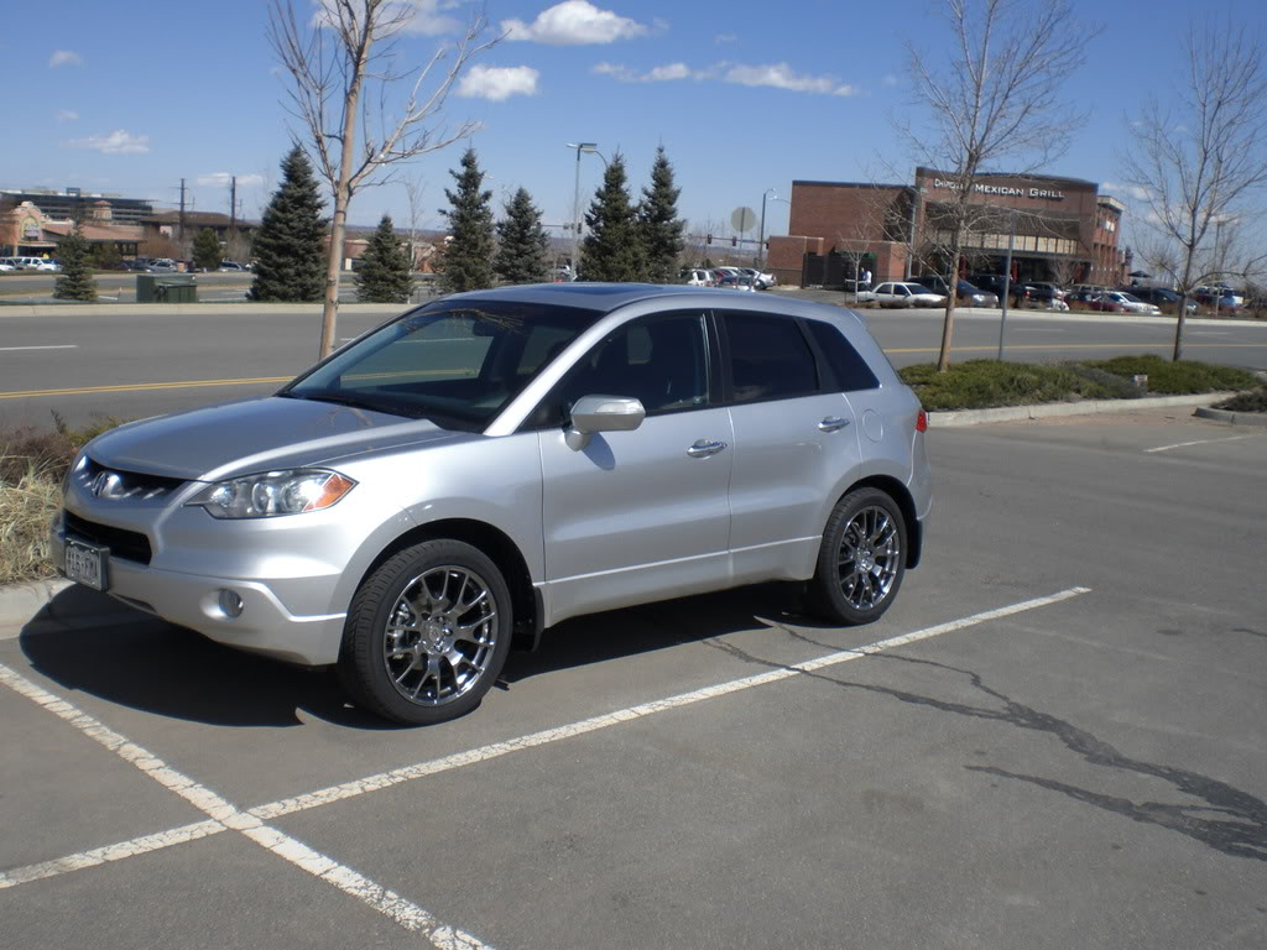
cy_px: 475
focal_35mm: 38
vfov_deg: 37.7
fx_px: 1391
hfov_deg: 49.0
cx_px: 634
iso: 50
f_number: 4.4
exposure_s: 1/640
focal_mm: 6.3
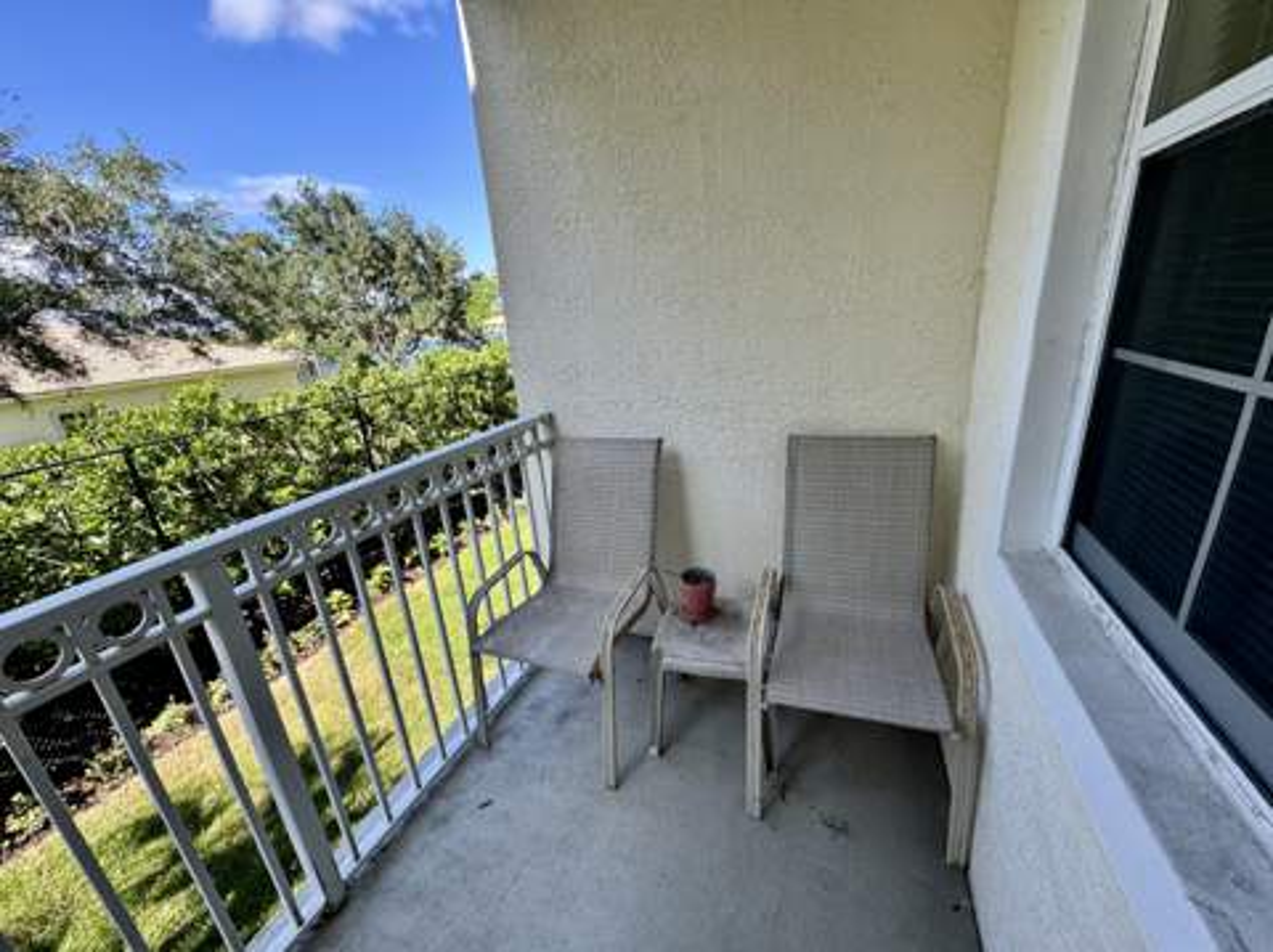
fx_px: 514
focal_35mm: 14
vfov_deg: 85.6
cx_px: 636
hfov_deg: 102.1
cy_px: 476
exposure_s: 1/266
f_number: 2.2
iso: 40
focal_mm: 2.22
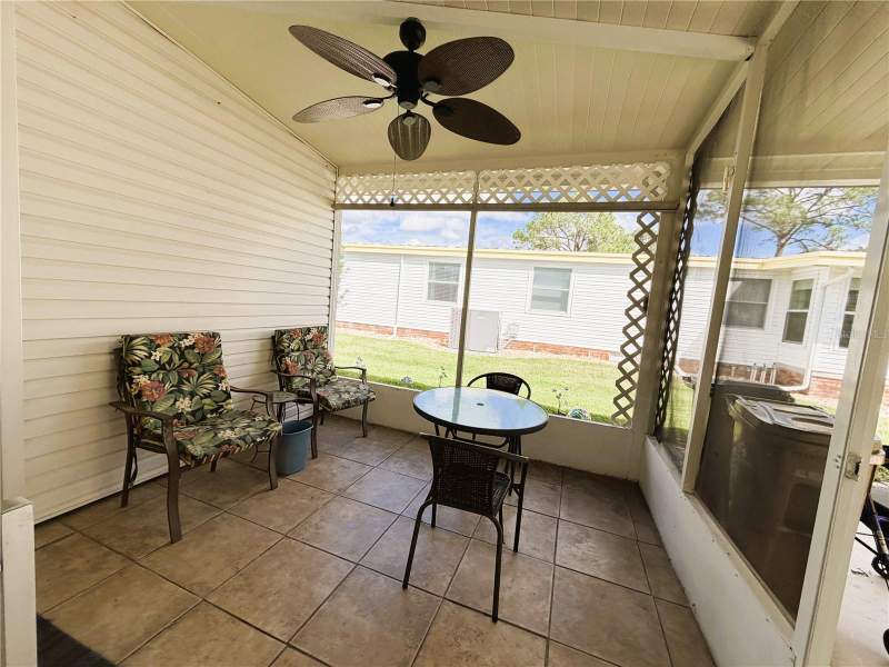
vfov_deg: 85.7
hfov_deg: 102.1
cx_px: 444
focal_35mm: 14
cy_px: 334
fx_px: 360
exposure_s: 1/502
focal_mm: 2.22
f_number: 2.2
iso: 50
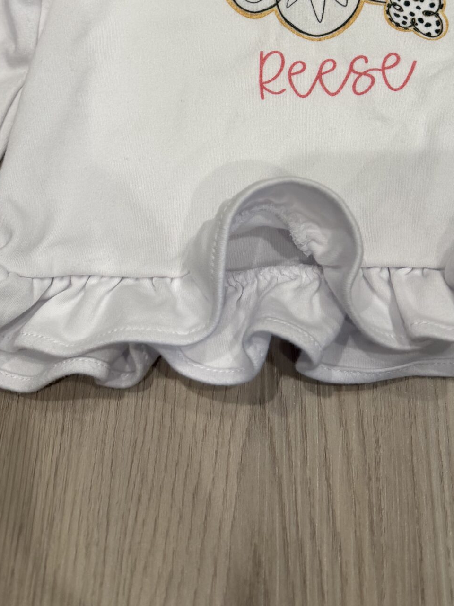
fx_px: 839
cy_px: 7
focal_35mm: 48
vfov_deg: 36.0
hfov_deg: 30.1
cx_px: 298
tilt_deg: -61.1
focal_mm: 6.76
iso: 200
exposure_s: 1/120
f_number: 1.78
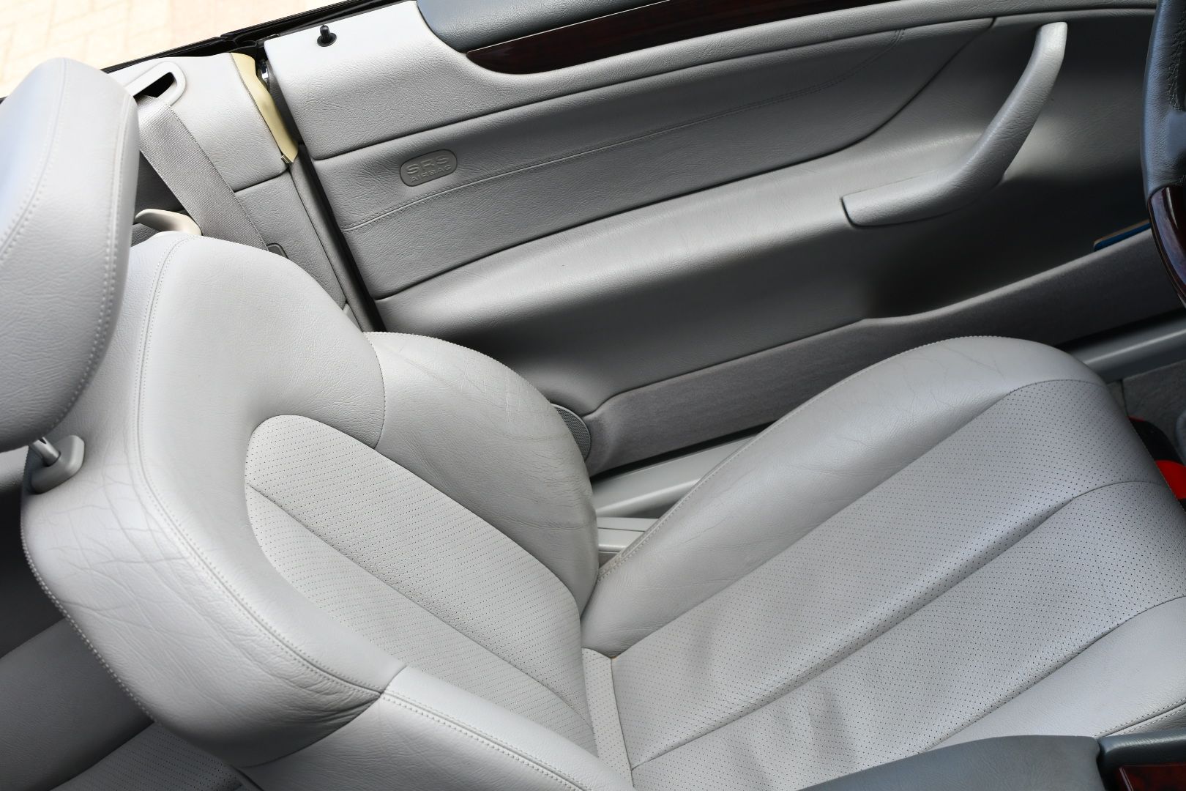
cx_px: 593
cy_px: 396
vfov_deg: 26.0
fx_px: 1713
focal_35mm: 52
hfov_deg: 38.2
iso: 400
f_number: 5
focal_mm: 35
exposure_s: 1/250
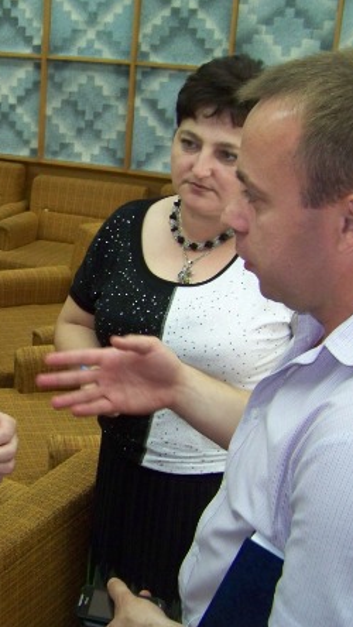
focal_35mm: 53
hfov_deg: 22.1
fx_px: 881
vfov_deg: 39.2
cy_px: 315
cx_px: 30
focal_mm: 5.85
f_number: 2.8
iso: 200
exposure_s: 1/30
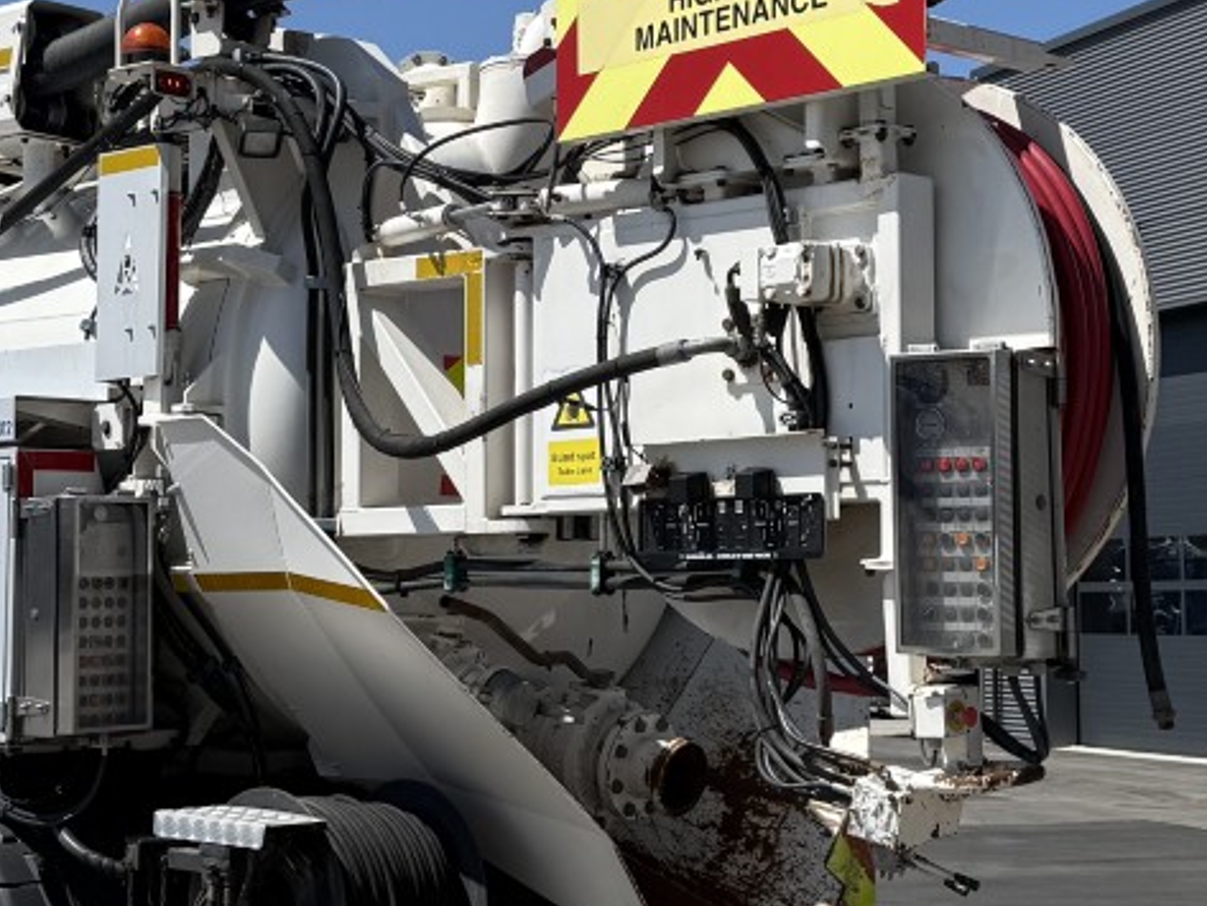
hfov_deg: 26.7
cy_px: 360
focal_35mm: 73
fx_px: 2546
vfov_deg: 20.1
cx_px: 610
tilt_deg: +6.3
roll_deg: -0.6
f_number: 1.78
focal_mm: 6.76
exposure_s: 1/6173
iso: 80
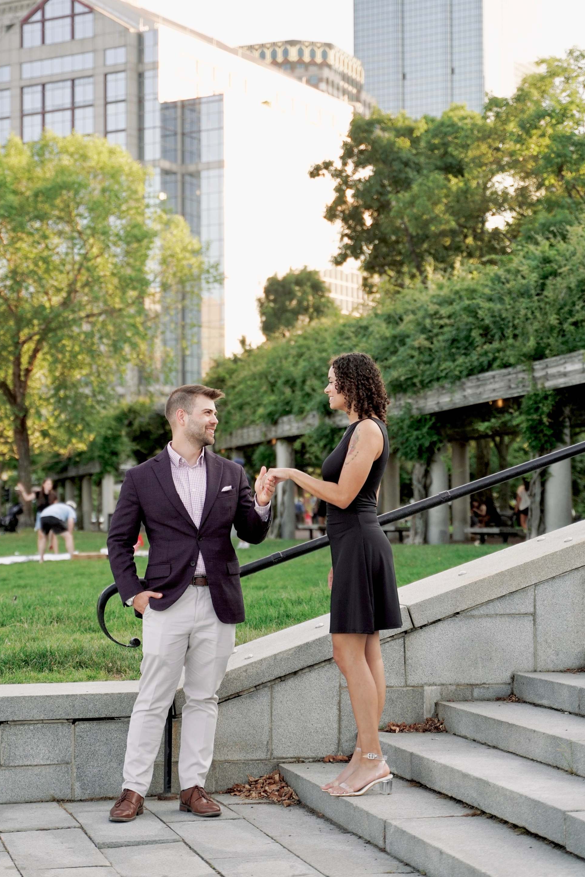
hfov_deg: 19.4
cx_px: 228
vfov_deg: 28.8
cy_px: 361
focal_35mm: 70
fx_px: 1706
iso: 320
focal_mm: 53
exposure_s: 1/800
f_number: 2.8
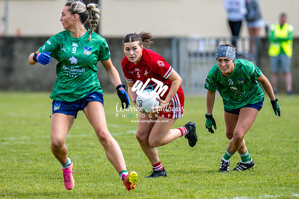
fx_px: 4969
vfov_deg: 2.3
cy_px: 86
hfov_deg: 3.4
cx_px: 146
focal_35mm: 599
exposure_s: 1/6400
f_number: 2.8
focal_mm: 300
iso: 500
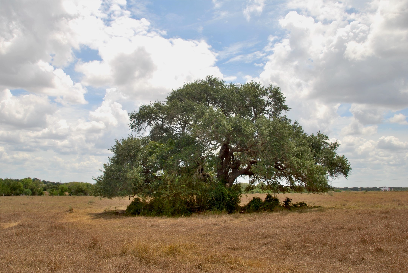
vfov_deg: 40.1
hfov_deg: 57.2
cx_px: 204
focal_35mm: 33
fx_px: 374
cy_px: 136
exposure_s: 1/200
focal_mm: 22
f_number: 10
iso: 100
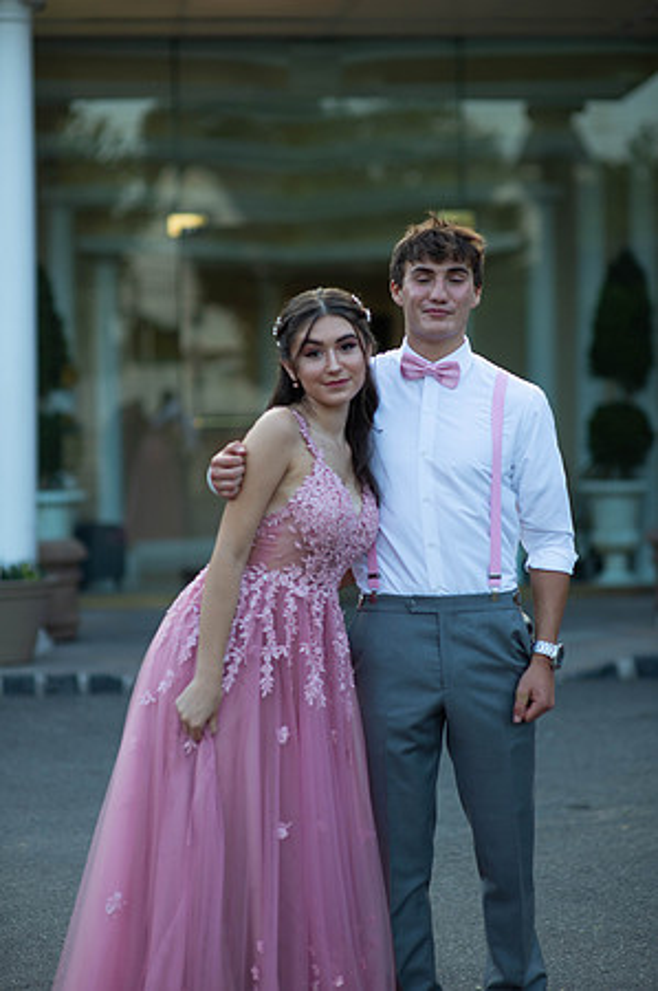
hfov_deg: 16.0
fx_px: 2336
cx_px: 329
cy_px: 496
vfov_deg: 23.9
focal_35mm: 85
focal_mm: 85
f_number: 2
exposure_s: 1/1000
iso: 250
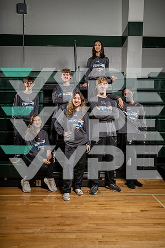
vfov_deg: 60.3
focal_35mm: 31
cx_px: 82
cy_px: 124
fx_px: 213
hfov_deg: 42.3
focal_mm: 31
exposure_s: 1/250
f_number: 8
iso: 250
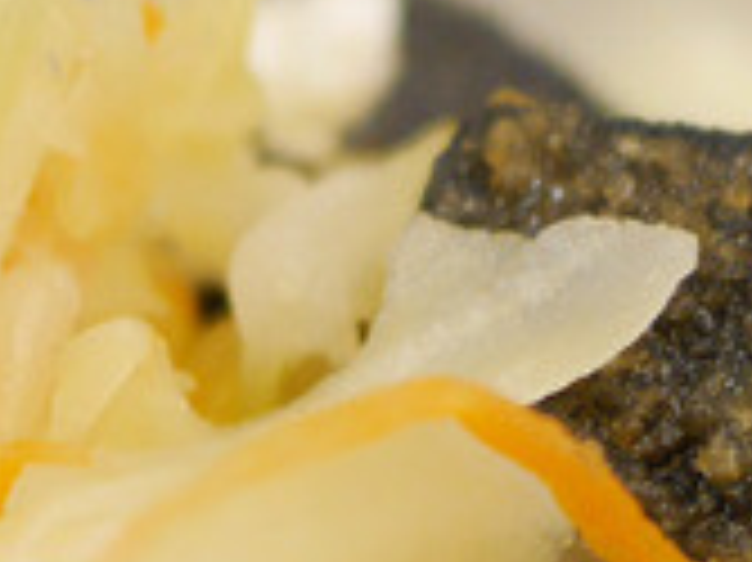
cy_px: 1039
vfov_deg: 7.9
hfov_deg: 10.9
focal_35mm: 180
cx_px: 698
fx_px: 3908
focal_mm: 15
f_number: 2
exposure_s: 1/60
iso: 640
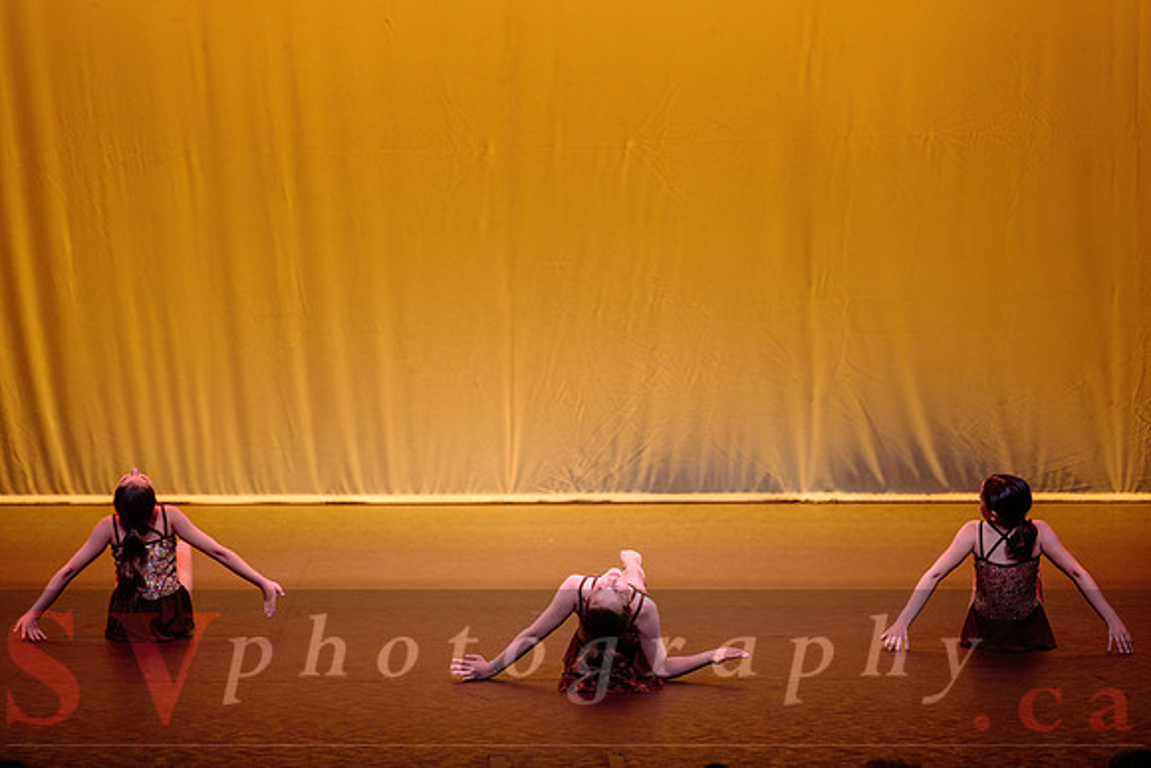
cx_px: 558
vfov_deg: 9.7
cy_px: 365
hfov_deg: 14.5
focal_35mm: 142
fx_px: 4529
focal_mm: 135
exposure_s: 1/400
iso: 1250
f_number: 2.8
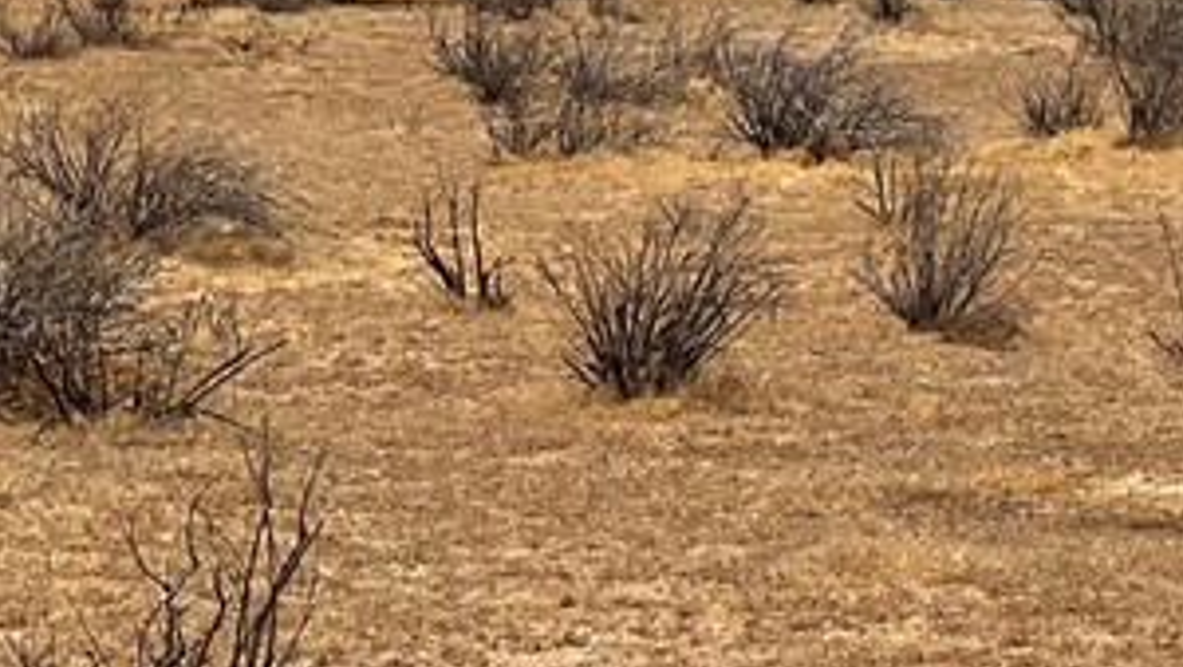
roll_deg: +0.4
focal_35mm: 286
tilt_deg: -3.3
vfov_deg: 4.2
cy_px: 4
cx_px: 1002
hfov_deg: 7.5
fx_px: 8975
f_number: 2.8
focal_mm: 9
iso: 32
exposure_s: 1/1410
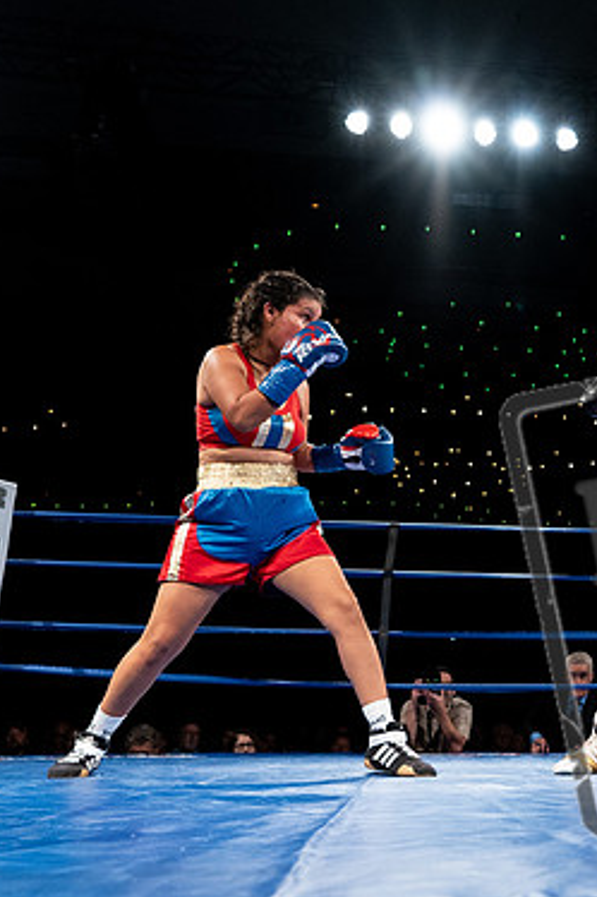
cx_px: 592
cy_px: 488
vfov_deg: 45.4
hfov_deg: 29.2
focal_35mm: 43
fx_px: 1071
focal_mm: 24
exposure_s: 1/800
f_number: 4
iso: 3200
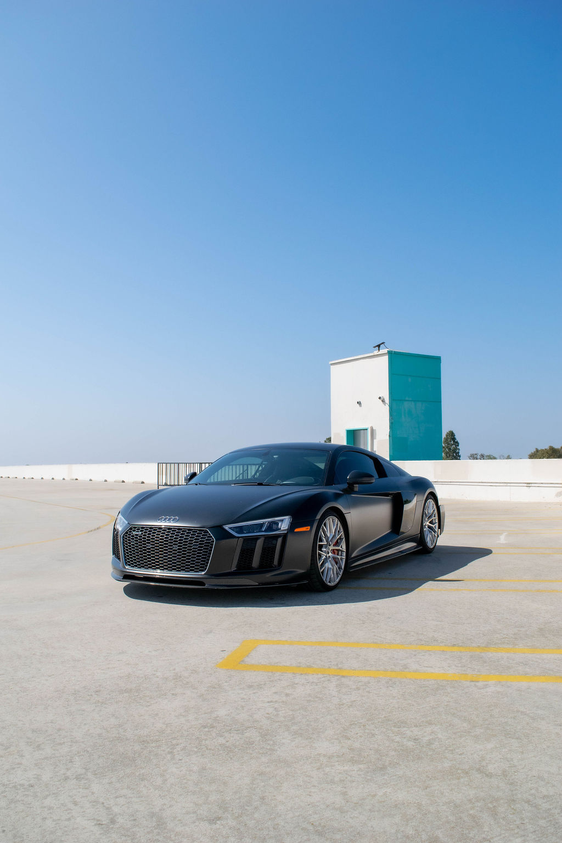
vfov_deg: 61.9
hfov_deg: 43.6
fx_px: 702
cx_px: 281
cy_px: 422
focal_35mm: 30
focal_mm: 20
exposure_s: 1/2000
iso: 360
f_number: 8
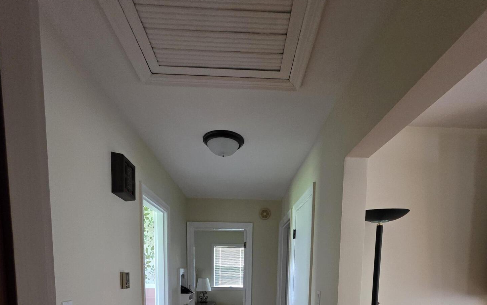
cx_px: 250
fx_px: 252
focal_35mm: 19
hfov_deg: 88.0
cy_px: 299
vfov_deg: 51.1
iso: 1000
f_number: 1.9
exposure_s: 1/60
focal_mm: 2.2
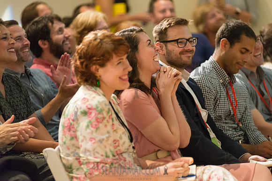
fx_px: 1511
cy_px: 90
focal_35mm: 200
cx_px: 136
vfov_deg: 6.9
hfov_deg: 10.3
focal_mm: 200
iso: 4000
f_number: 2.8
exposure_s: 1/200
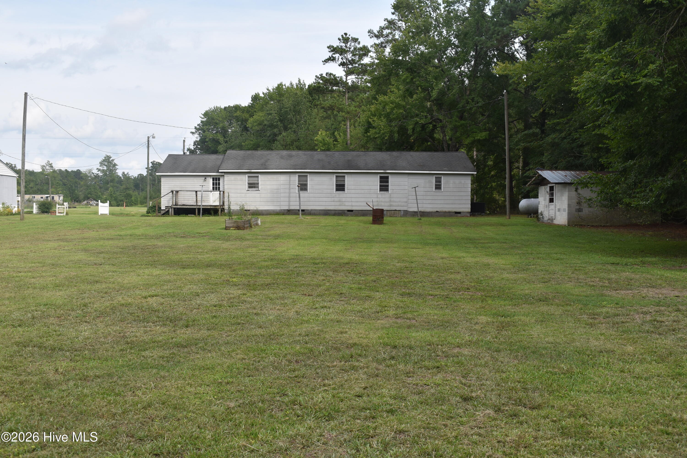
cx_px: 344
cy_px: 229
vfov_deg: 33.0
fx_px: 773
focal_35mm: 40
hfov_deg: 47.9
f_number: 7.1
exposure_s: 1/200
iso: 100
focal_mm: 27
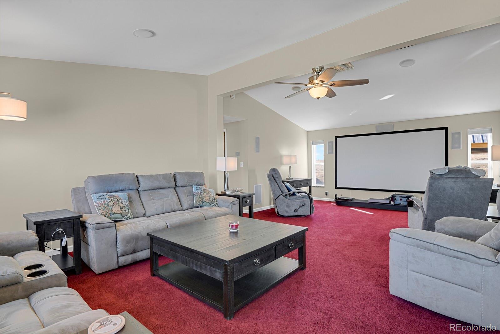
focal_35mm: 17
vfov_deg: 70.4
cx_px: 250
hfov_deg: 93.3
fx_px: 236
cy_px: 167
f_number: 8
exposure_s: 1.6
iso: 250
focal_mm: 17
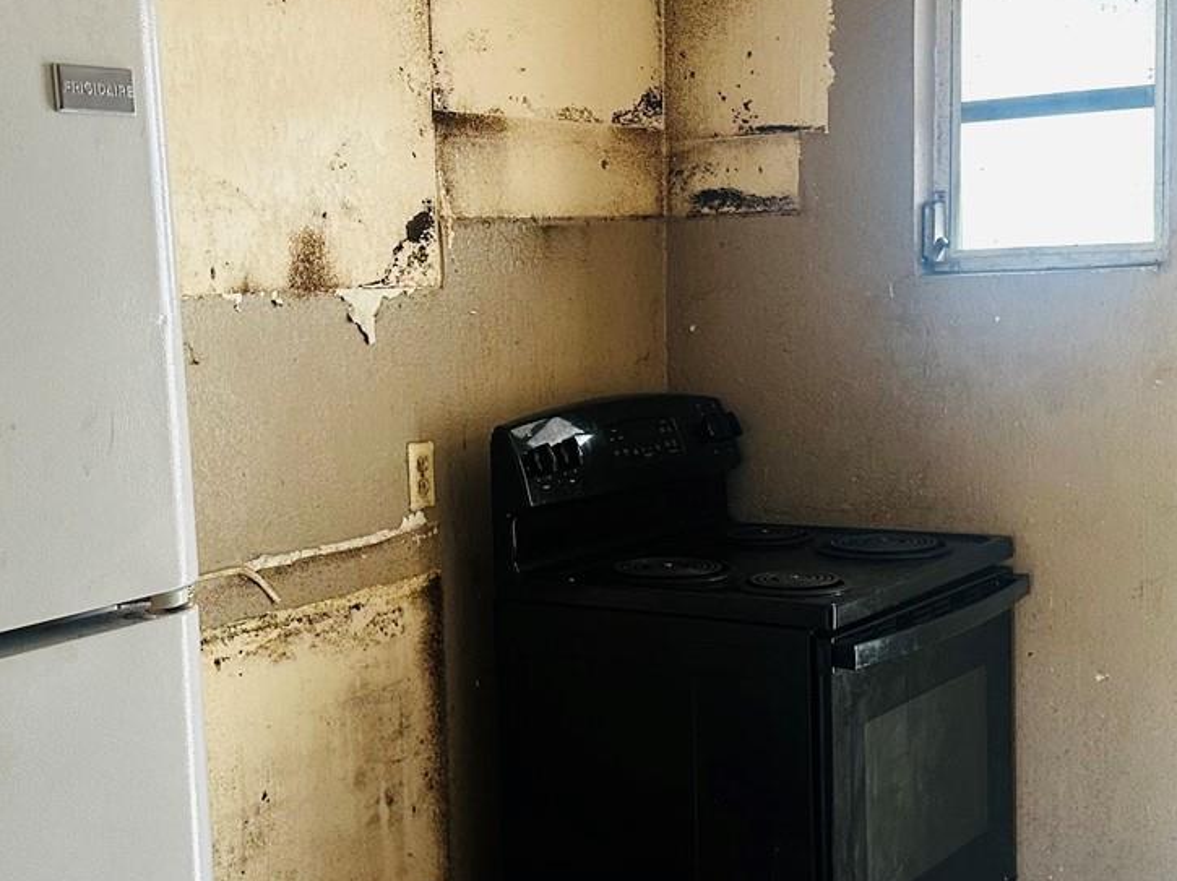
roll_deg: +2.6
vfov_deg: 27.5
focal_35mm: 53
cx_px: 481
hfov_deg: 36.1
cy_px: 495
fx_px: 1801
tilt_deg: -7.9
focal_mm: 6.86
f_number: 1.78
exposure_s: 1/60
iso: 320
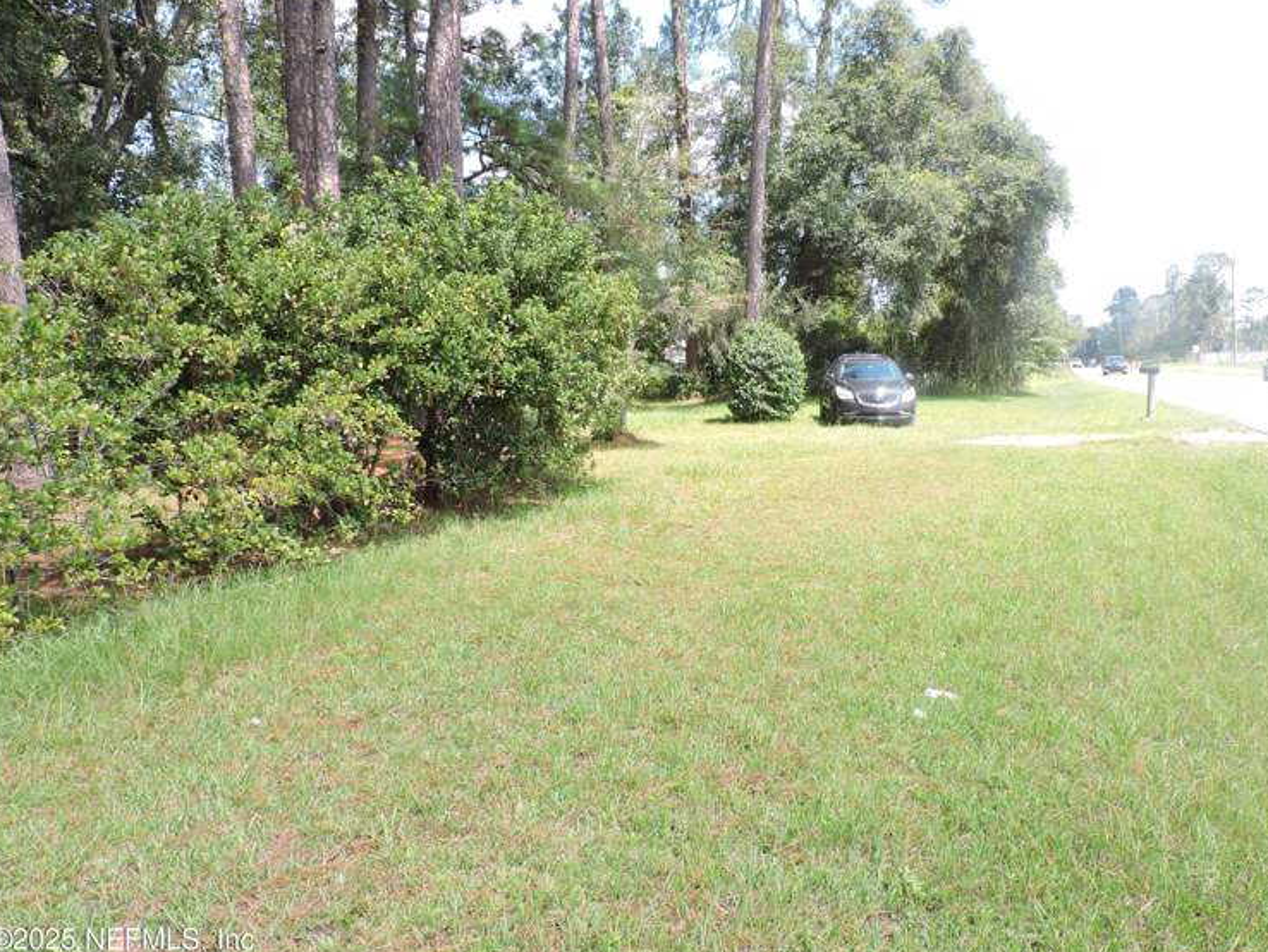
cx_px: 675
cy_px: 471
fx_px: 953
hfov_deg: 67.2
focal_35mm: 26
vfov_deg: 53.1
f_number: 4.2
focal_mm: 4.3
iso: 100
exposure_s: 1/125
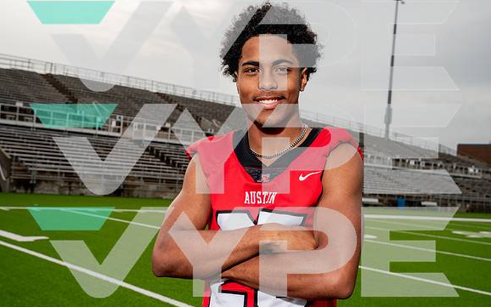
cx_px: 246
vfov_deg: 29.2
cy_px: 149
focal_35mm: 44
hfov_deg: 45.3
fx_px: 589
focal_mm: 43
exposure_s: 1/250
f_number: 8
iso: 100
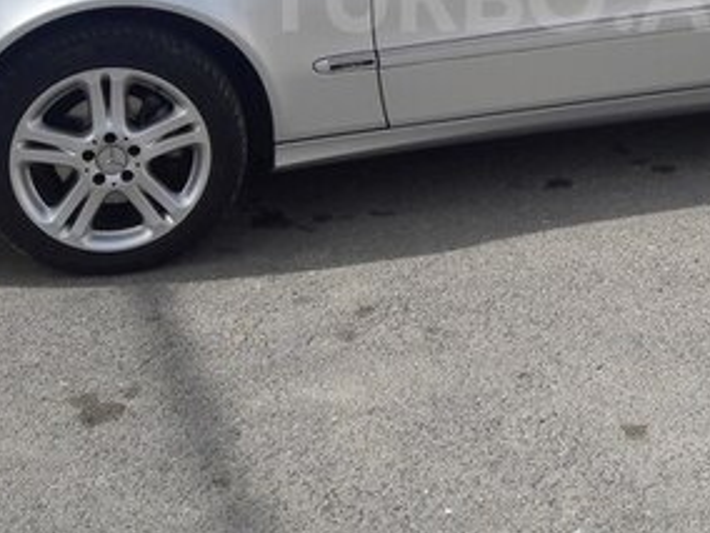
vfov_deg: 21.7
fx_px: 1333
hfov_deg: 29.4
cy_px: -6
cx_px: 518
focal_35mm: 65
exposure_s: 1/1486
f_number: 1.9
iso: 40
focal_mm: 3.7
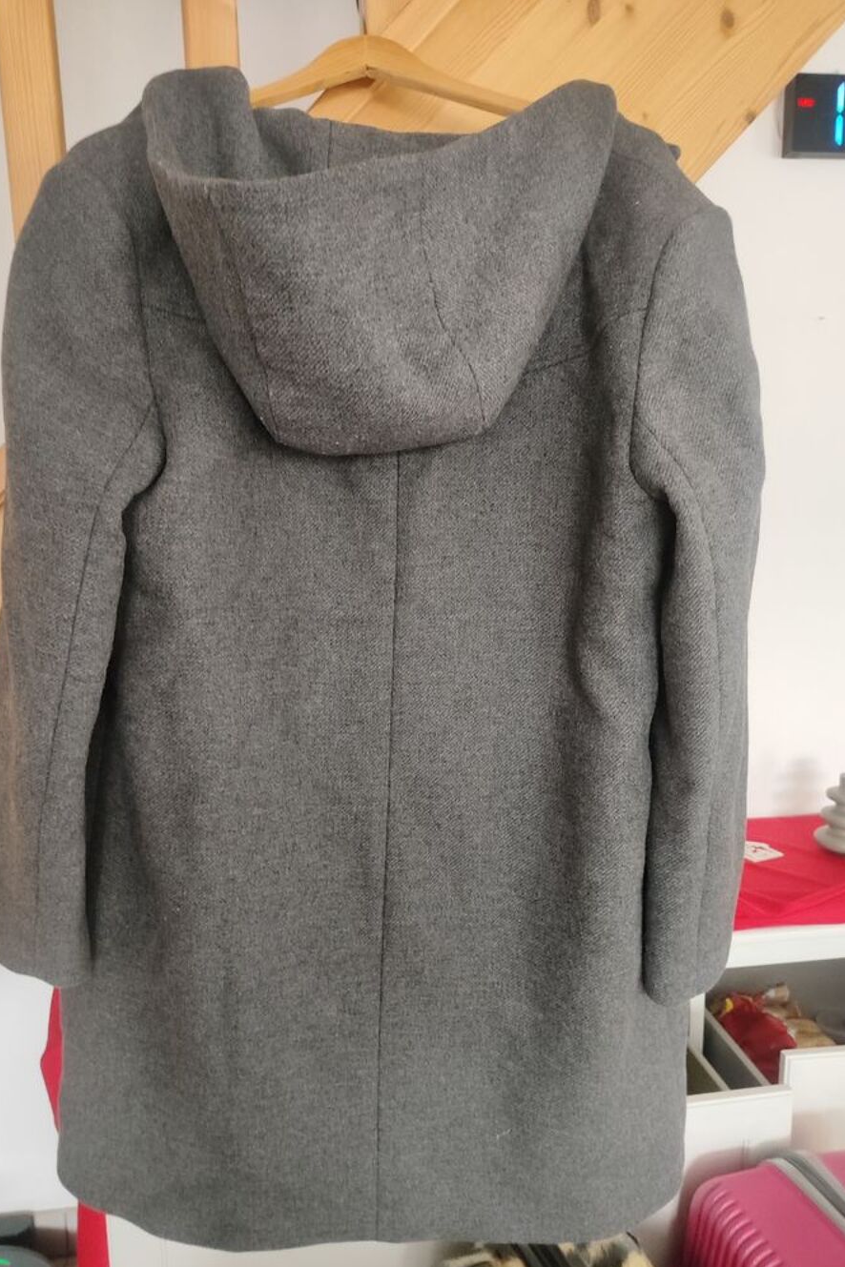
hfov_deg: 53.0
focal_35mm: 24
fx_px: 845
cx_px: 379
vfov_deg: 73.7
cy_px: 634
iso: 1149
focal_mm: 5.59
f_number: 1.88
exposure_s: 1/33
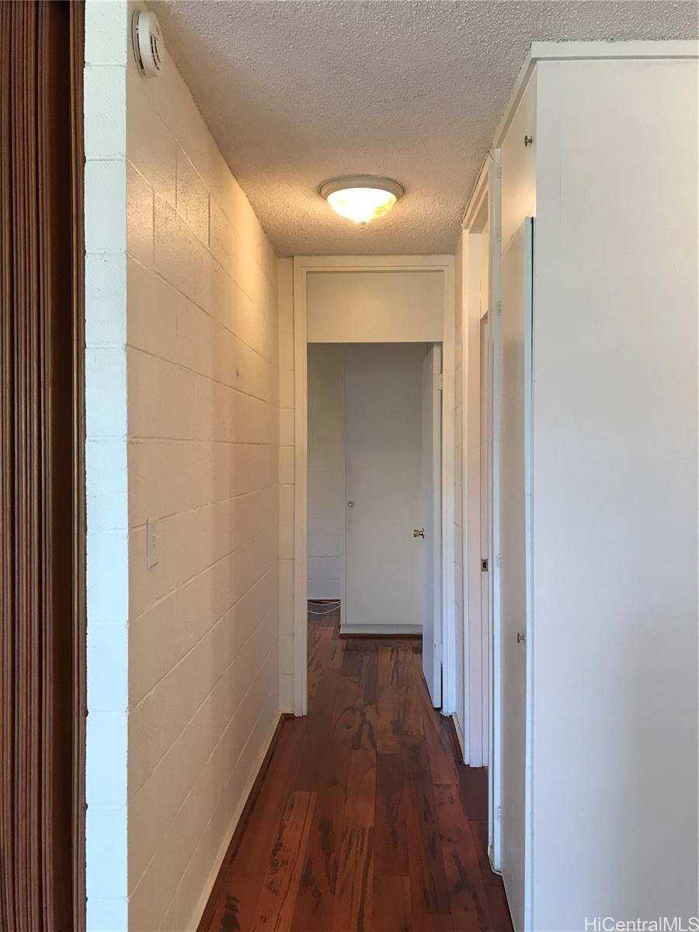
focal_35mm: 28
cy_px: 466
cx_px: 350
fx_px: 754
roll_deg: +0.5
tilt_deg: -0.8
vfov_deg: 63.4
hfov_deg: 49.7
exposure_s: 1/24
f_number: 1.8
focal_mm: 3.99
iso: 32
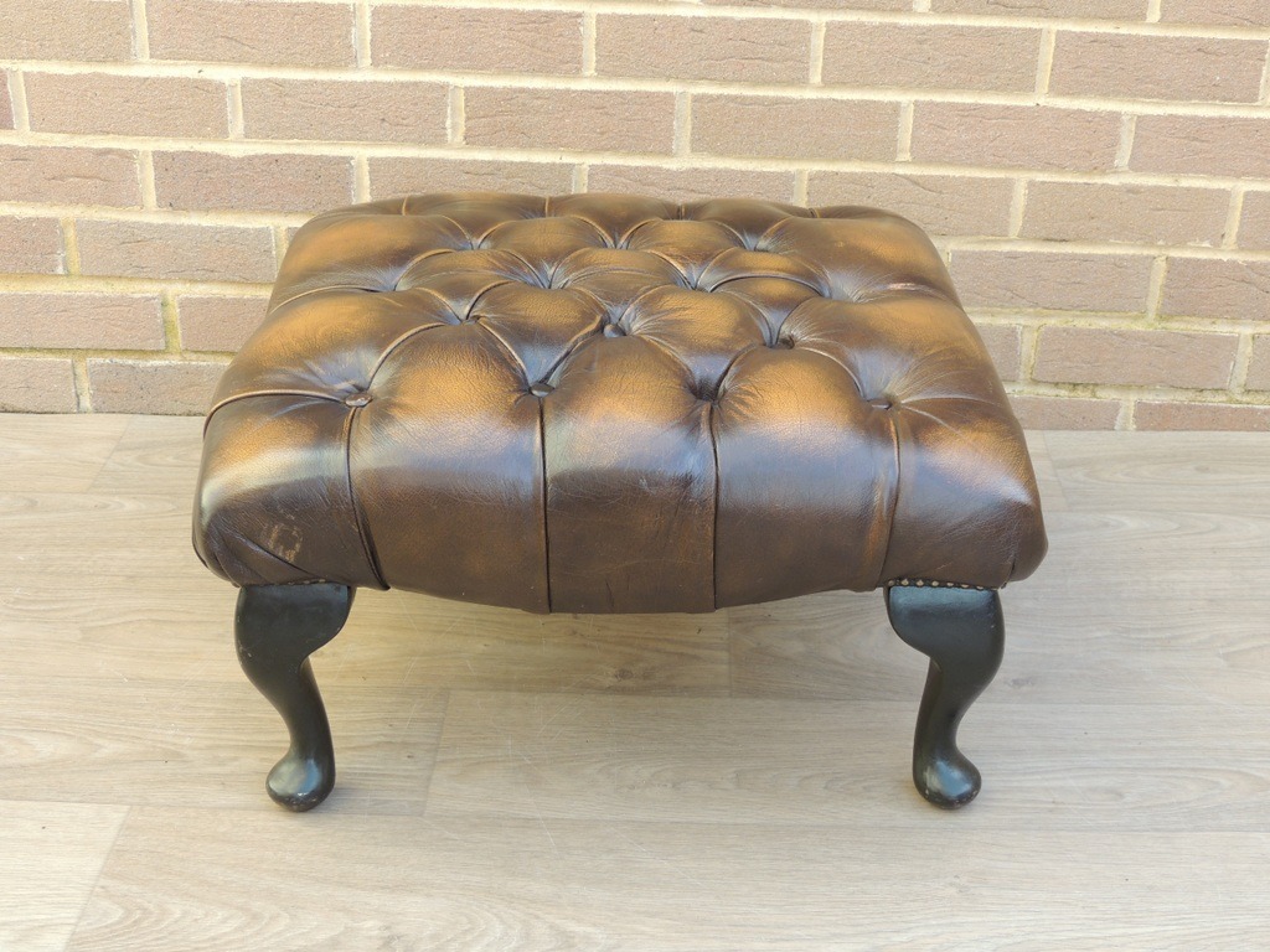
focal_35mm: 47
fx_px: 1724
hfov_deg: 40.4
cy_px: 476
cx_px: 635
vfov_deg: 30.9
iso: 100
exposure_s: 1/80
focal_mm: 8.3
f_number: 3.5
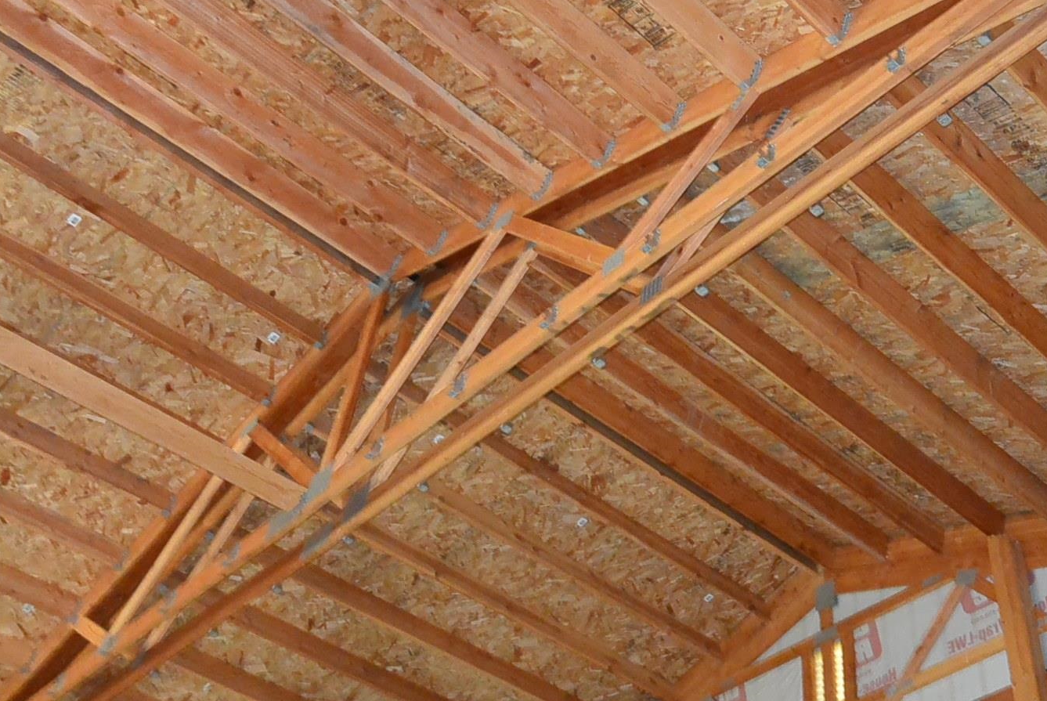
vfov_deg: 31.9
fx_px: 1223
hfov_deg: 45.1
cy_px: 269
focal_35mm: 42
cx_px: 756
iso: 2200
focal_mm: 11
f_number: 3.5
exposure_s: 1/60
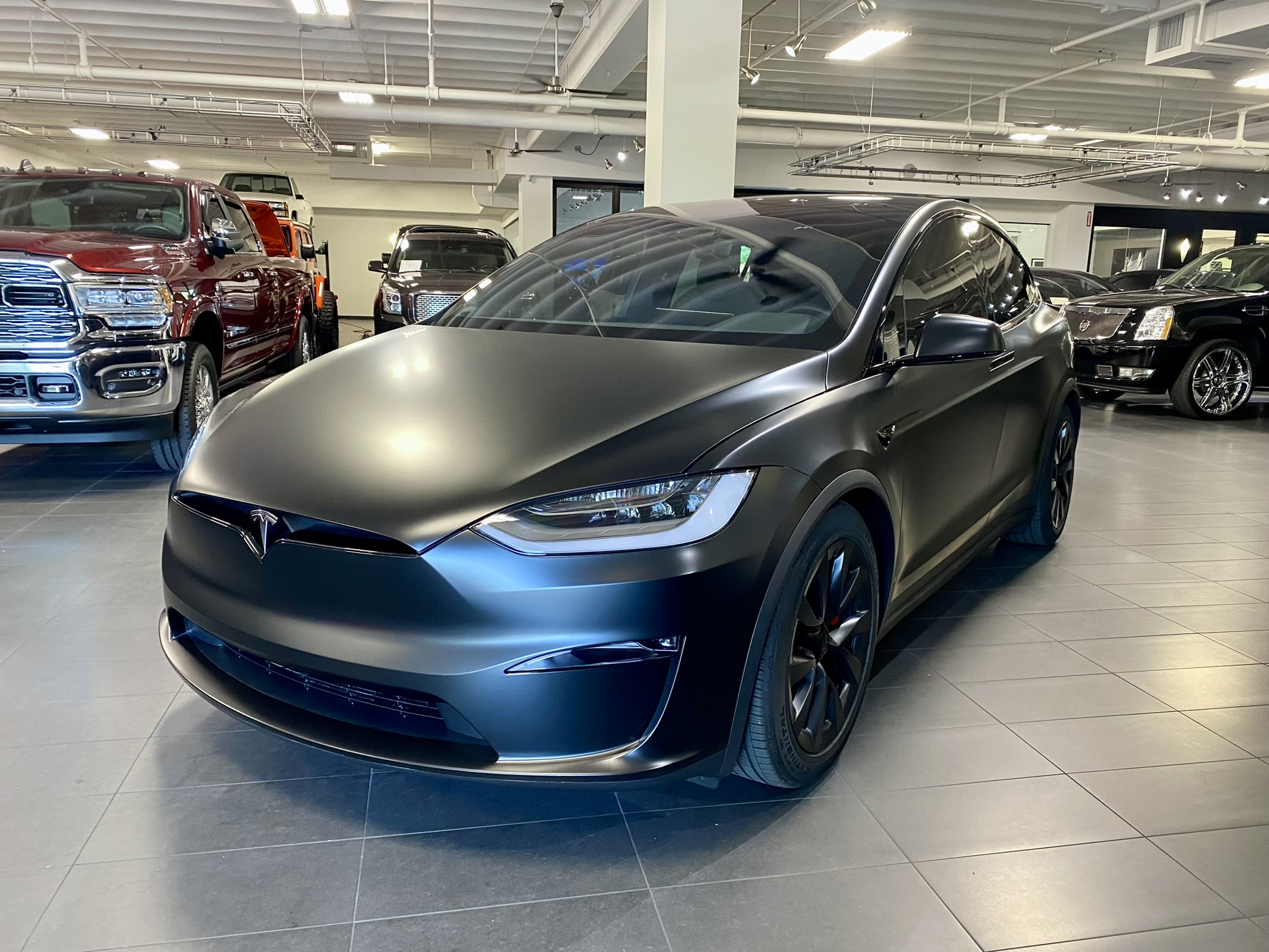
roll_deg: -1.4
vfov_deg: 53.1
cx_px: 634
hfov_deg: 67.3
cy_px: 476
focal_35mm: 26
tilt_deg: -12.2
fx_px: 953
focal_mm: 4.25
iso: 250
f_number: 1.8
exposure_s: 1/60
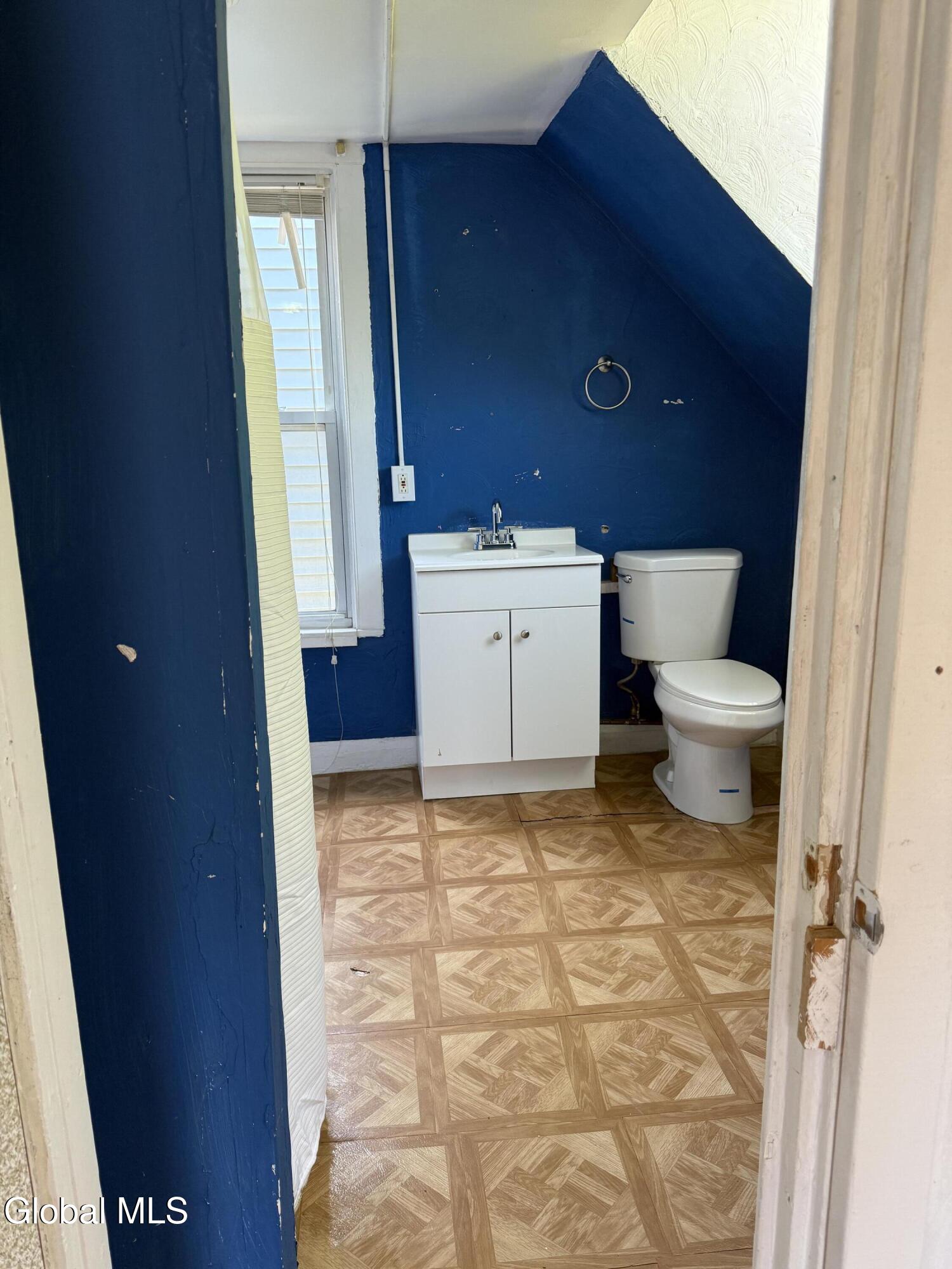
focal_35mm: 24
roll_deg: +1.6
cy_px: 634
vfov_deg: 71.6
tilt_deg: -11.1
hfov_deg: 56.8
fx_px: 880
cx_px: 476
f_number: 1.78
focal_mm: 6.76
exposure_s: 1/81
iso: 200
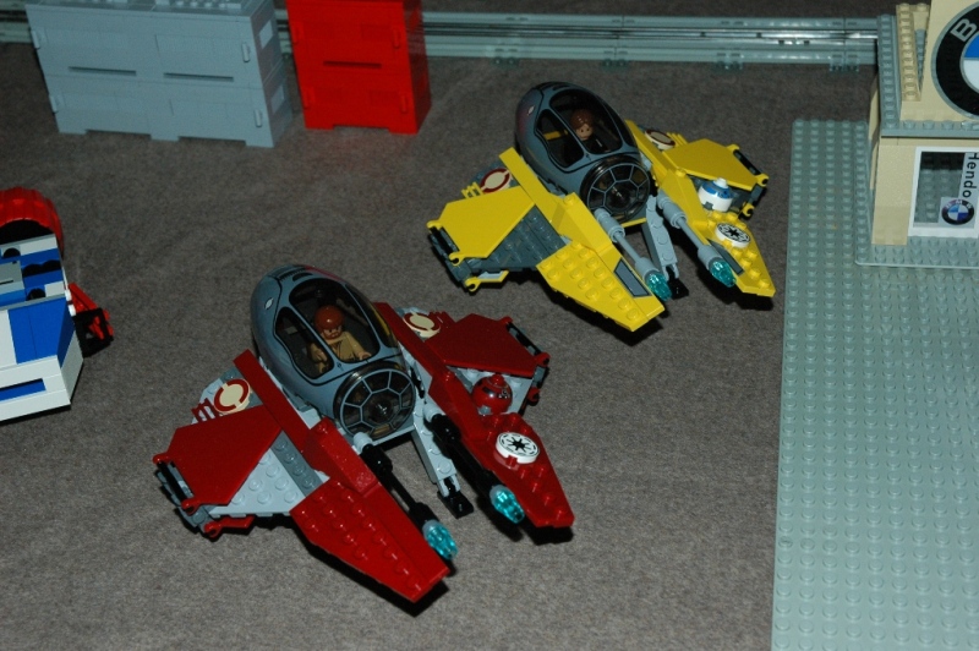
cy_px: 326
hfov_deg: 33.4
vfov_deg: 22.6
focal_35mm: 60
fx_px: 1630
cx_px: 490
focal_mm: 40
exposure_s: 1/125
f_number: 8
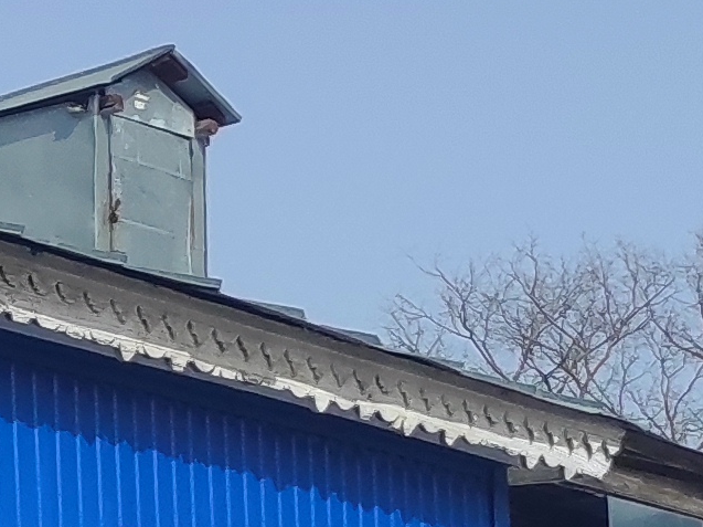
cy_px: 1003
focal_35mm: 182
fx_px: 3694
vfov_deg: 7.8
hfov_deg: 9.3
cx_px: -1154
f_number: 1.89
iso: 100
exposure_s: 1/1756
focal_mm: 5.43
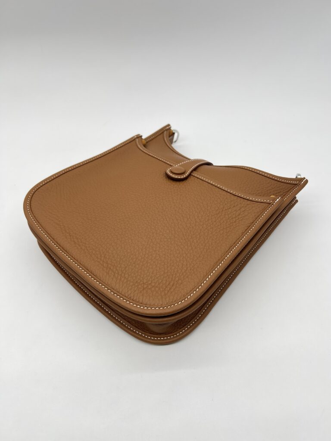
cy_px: 220
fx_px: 331
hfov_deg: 53.1
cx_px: 166
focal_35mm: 26
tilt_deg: -46.4
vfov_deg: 67.3
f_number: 1.5
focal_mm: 5.7
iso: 40
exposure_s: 1/171
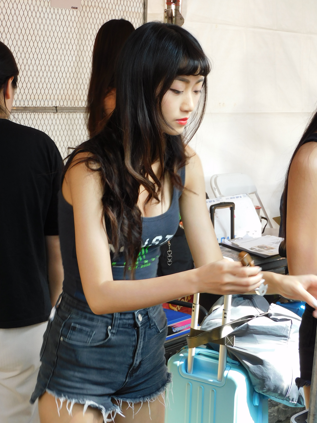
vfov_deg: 27.8
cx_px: 158
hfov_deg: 21.0
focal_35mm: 70
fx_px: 855
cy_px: 212
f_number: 4.5
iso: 125
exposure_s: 1/50
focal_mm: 12.5
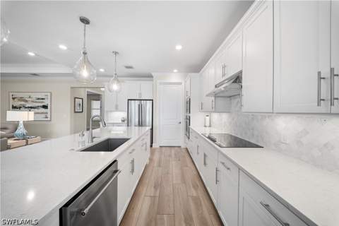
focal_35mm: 12
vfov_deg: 90.0
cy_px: 113
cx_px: 170
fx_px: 113
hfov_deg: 112.6
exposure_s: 1/25
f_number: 11
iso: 2000
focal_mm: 12
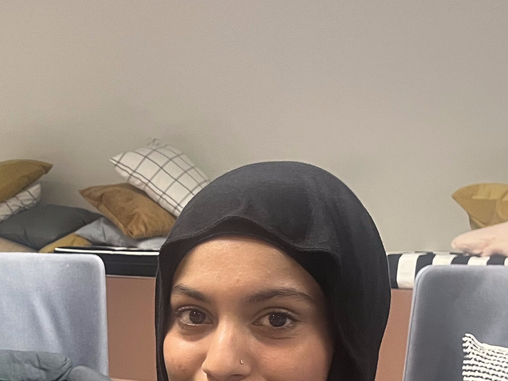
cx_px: -1
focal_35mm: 72
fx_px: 1057
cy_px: 350
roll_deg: -1.7
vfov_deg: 20.0
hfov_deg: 25.7
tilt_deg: -7.5
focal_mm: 5.1
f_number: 1.6
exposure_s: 1/50
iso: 320
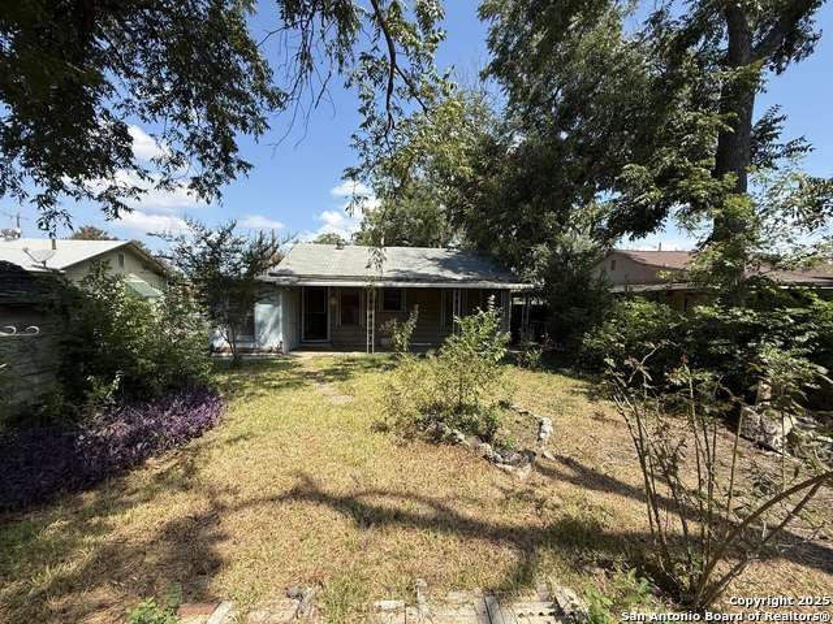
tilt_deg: -2.1
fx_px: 337
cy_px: 312
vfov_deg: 85.7
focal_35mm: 14
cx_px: 416
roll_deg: -1.1
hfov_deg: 102.1
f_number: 2.2
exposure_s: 1/1145
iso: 50
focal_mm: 2.22
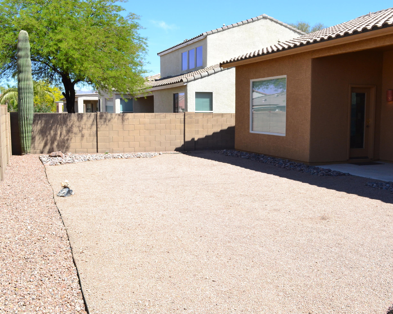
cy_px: 160
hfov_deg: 47.9
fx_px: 442
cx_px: 209
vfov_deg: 39.2
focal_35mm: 38
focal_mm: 22
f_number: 10
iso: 400
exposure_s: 1/250
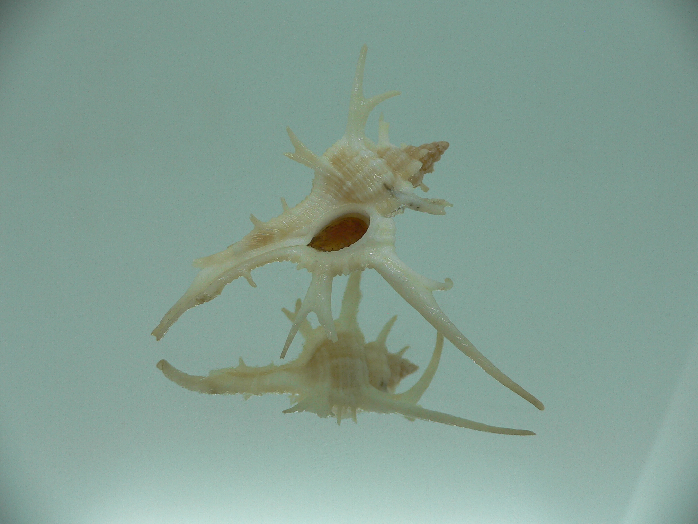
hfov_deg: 52.6
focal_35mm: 35
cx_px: 349
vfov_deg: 40.7
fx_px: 706
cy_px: 262
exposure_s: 1/80
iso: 80
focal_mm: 4.6
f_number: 2.8
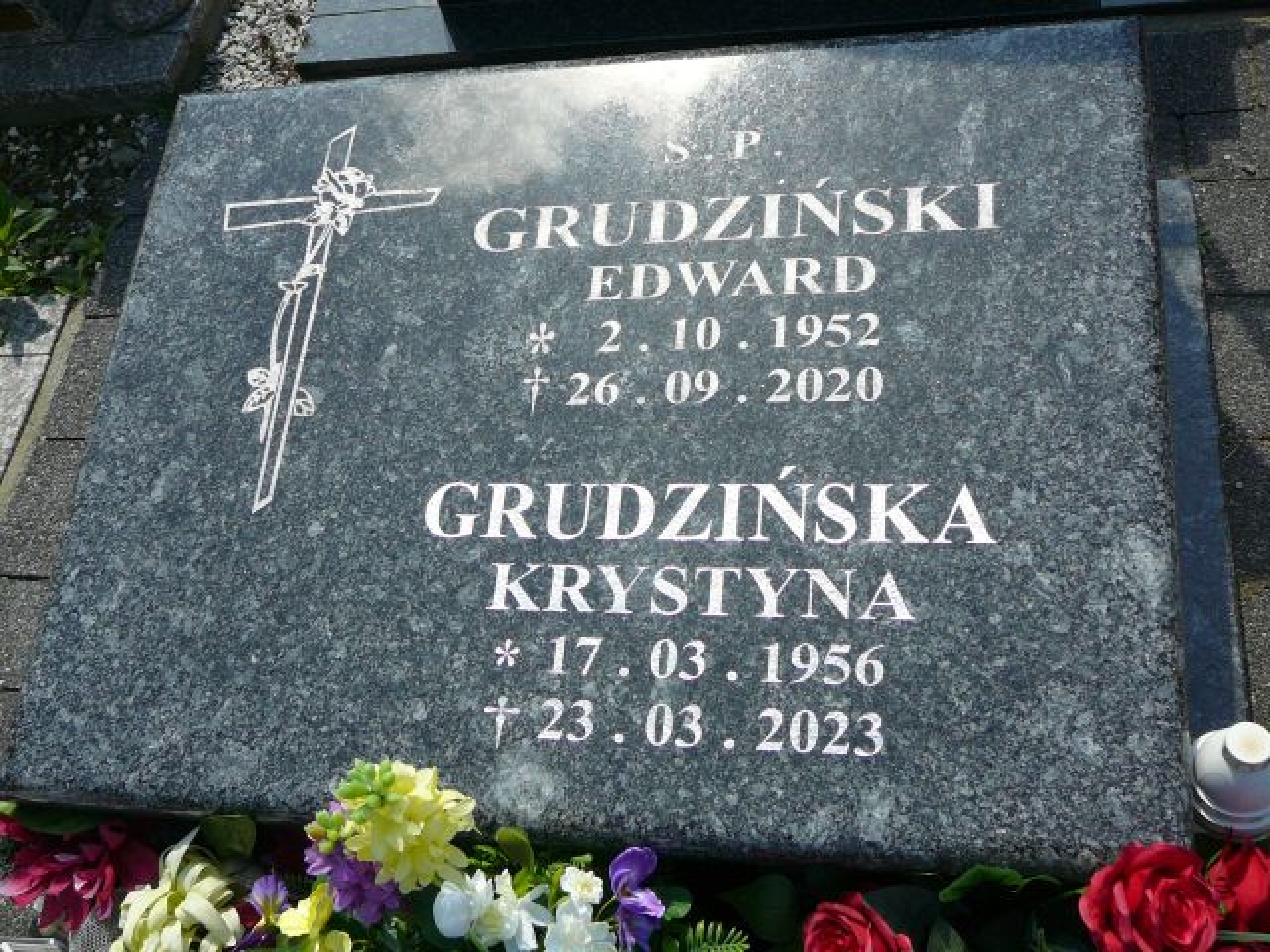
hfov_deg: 52.6
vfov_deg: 40.7
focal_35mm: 35
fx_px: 1284
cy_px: 476
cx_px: 635
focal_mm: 5.2
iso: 80
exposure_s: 1/1000
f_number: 2.8
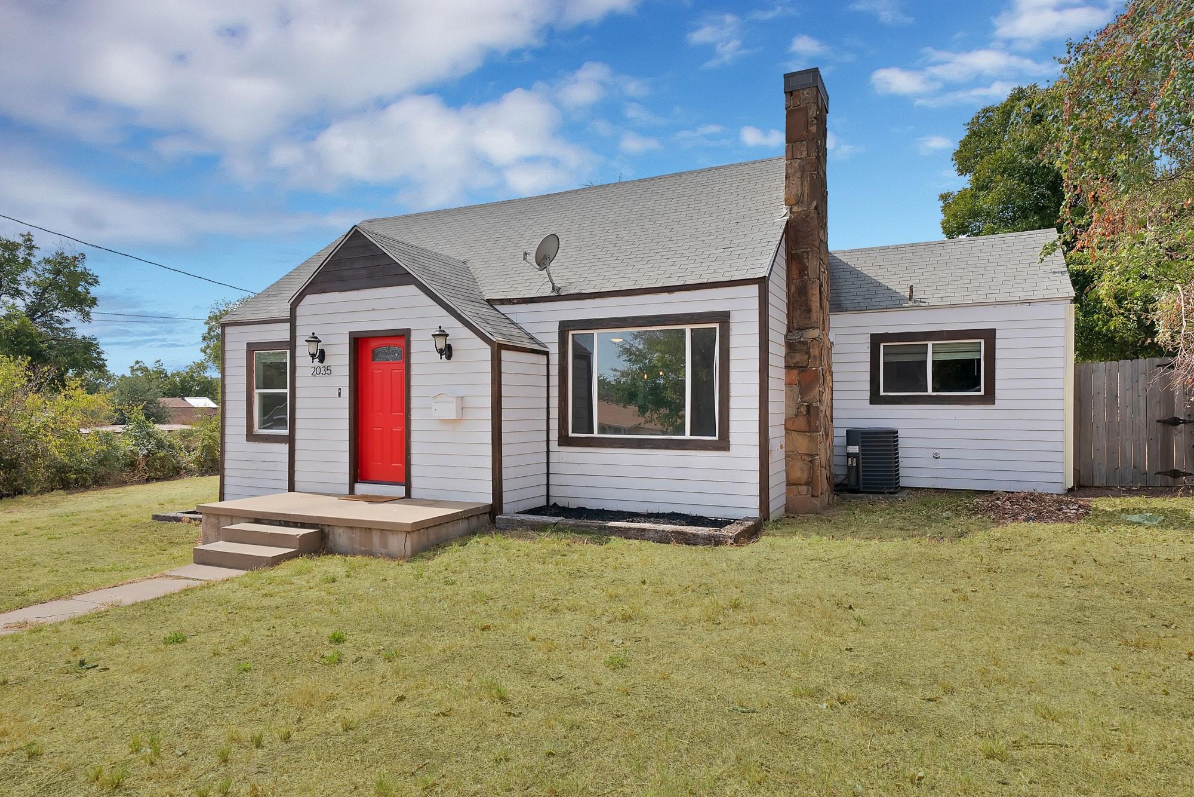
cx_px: 597
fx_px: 663
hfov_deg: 84.0
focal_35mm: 20
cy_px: 398
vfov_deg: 61.9
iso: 640
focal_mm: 20
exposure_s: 1/400
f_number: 9
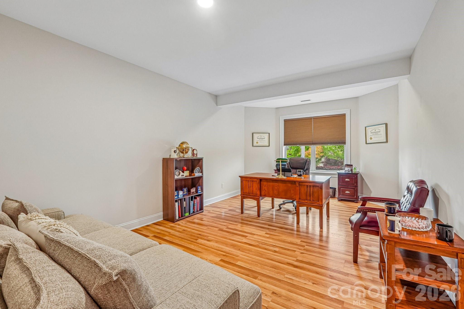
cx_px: 232
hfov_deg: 100.4
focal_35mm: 15
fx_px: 193
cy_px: 154
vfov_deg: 77.3
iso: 400
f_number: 8
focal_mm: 10
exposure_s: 1/4
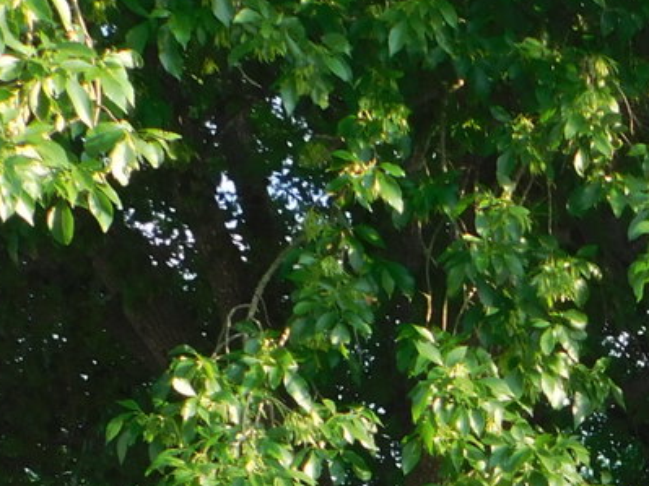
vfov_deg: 10.7
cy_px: 853
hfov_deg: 13.7
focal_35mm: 130
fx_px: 2437
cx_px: 1121
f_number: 3.5
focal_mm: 6.3
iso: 125
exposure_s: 1/60
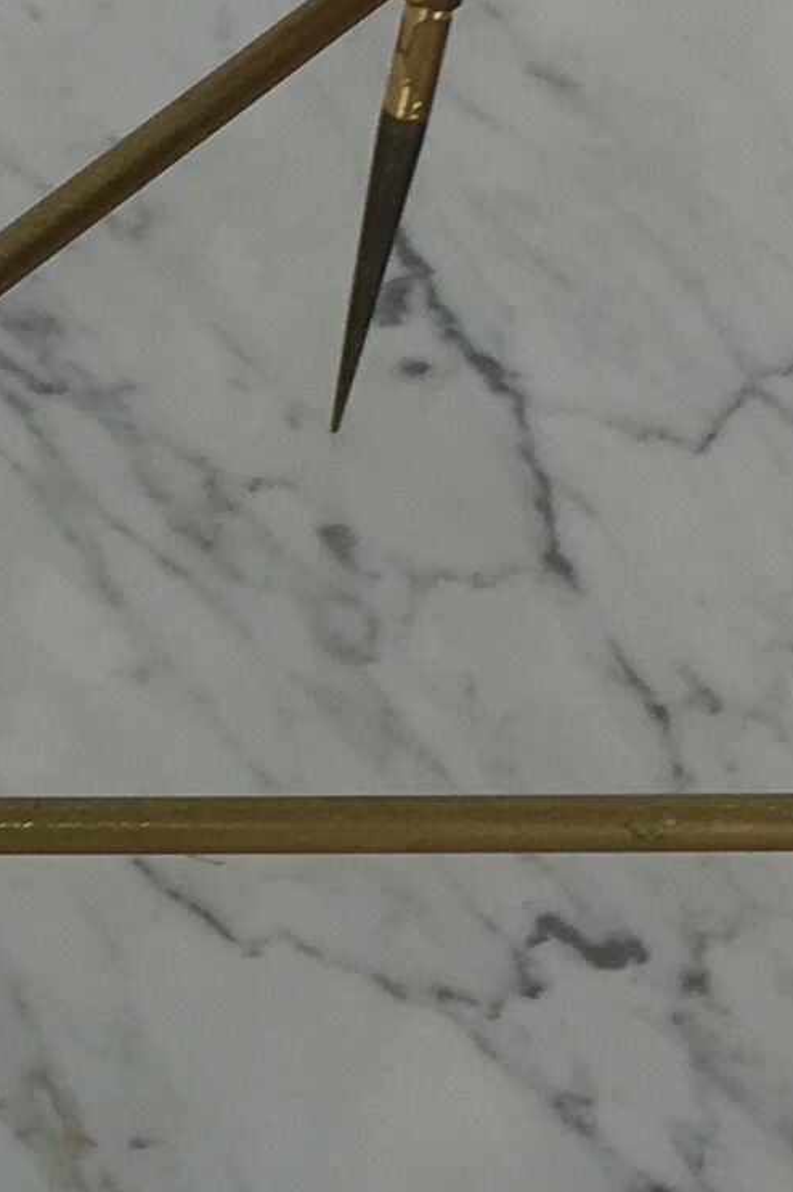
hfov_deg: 8.0
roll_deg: +4.6
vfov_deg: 12.5
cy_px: 909
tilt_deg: -43.4
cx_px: -775
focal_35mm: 164
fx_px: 5423
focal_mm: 4.15
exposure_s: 1/33
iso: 25
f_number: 2.2
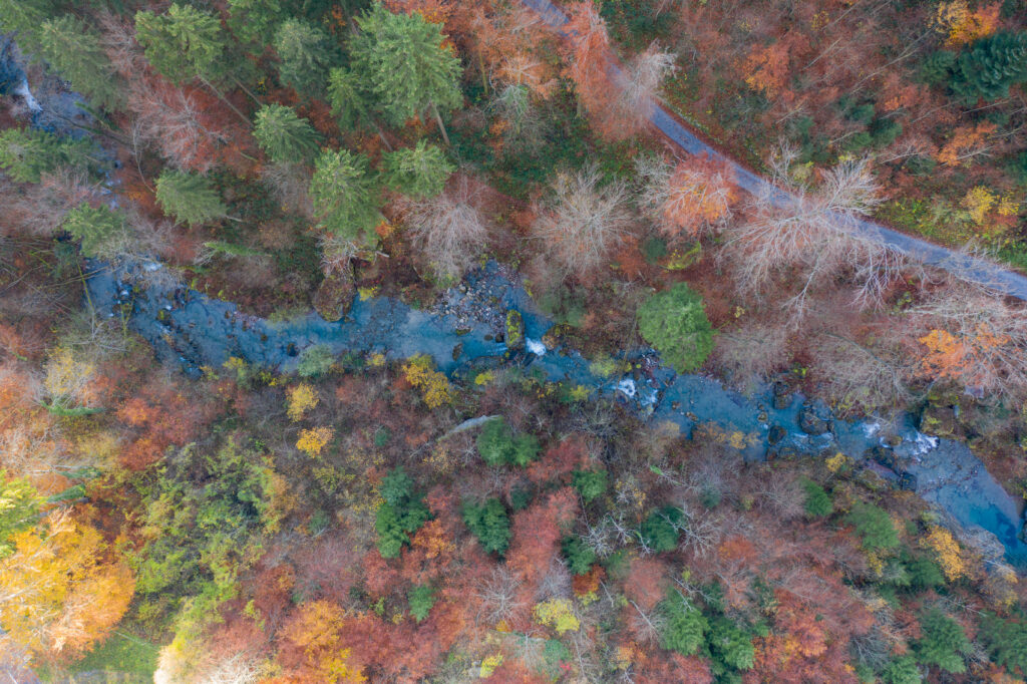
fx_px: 798
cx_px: 514
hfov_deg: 65.5
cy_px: 342
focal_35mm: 28
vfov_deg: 46.4
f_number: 3.2
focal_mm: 10.26
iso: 100
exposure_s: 1/40
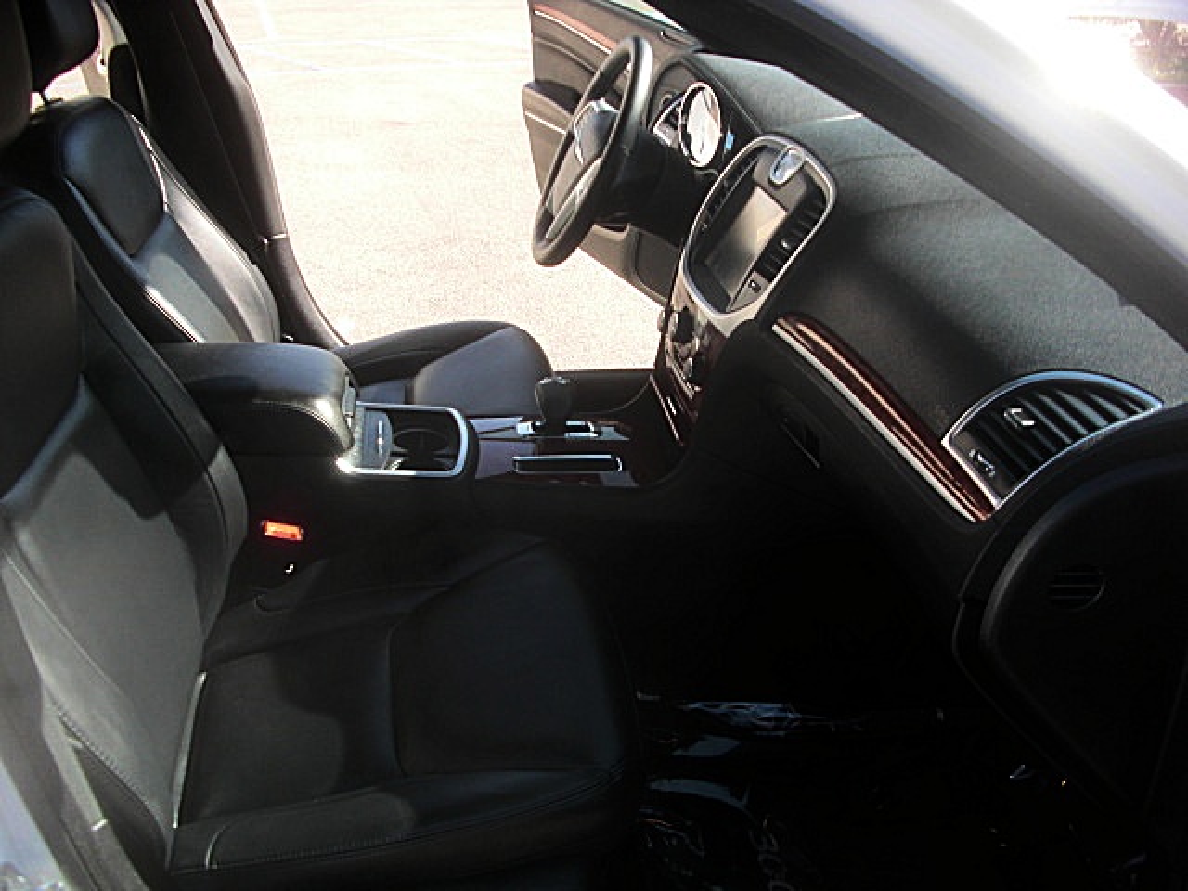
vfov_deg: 39.7
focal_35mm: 36
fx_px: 1235
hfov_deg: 51.4
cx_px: 594
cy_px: 446
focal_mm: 6.3
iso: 50
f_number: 2.8
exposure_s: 1/200
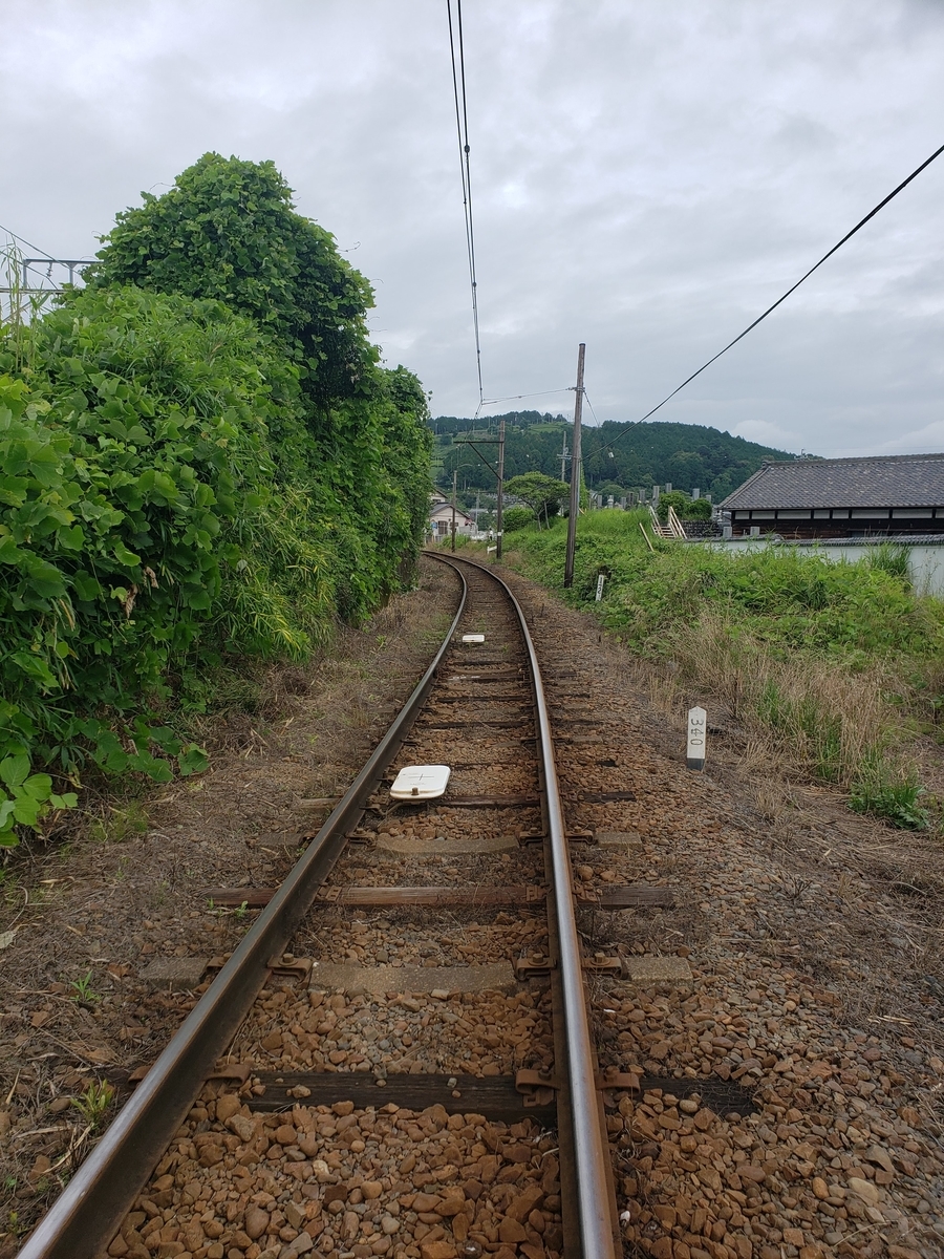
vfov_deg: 67.3
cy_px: 630
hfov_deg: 53.1
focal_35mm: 26
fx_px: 945
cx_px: 472
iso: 50
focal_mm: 4.3
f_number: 2.4
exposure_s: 1/1348
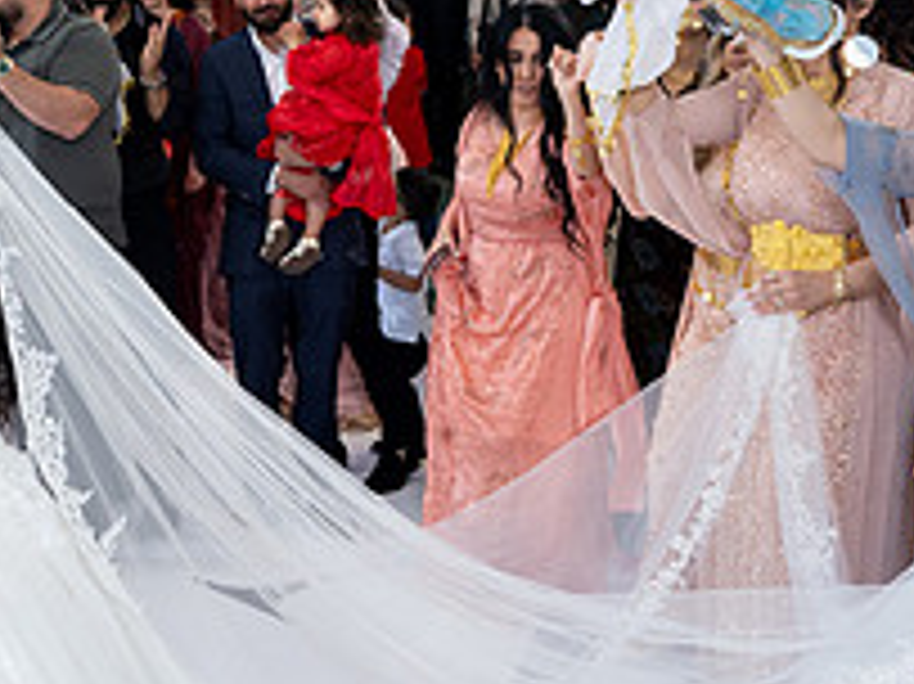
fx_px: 2032
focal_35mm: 77
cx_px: -68
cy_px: 241
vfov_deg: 19.1
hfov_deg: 23.9
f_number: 2.8
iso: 800
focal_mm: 28
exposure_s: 1/160
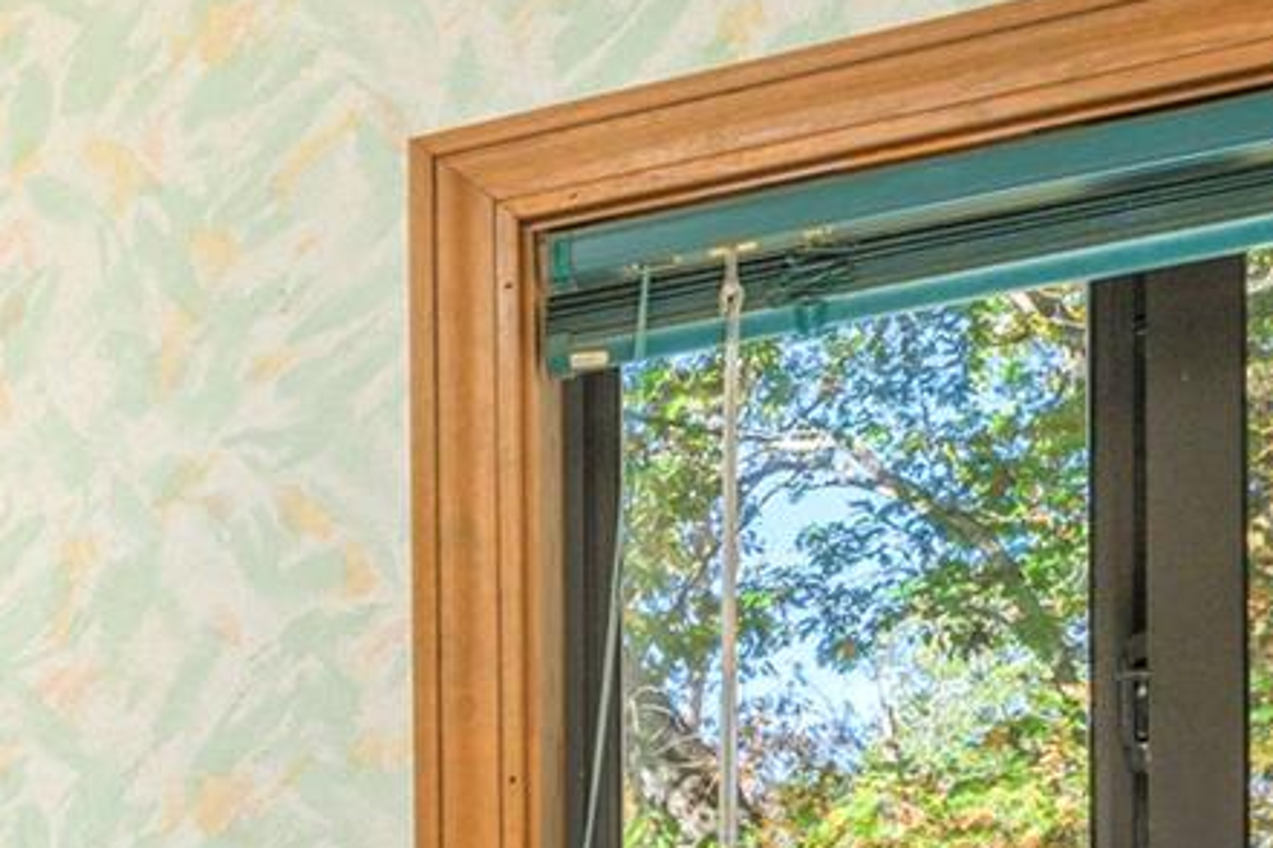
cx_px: -624
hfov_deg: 24.4
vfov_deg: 19.0
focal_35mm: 65
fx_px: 2298
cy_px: 1172
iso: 320
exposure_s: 1/200
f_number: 8
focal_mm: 14
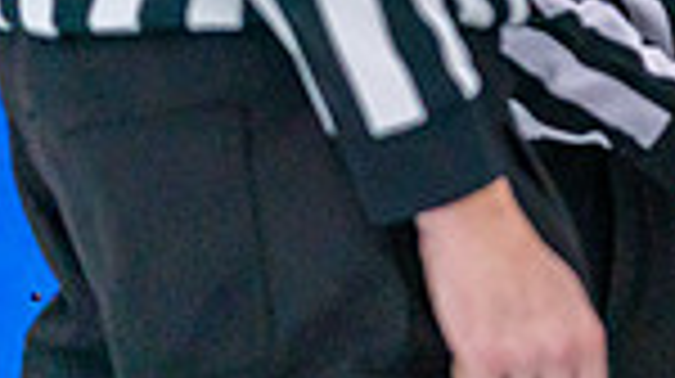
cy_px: -434
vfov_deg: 2.8
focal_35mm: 430
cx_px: 1292
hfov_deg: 5.0
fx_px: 7688
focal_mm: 106
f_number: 2.8
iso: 3200
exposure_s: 1/1250
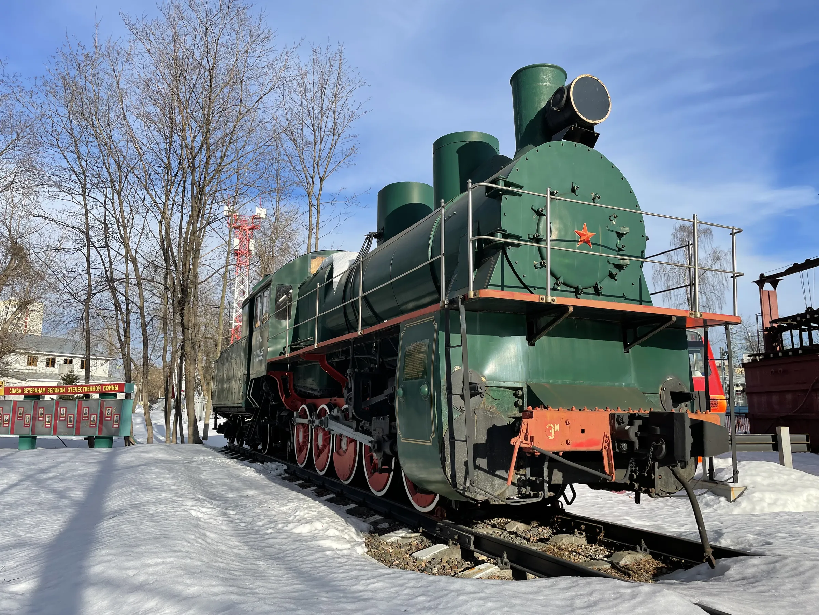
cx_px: 410
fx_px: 615
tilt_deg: +13.3
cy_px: 308
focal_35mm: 26
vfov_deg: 53.1
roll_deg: -1.3
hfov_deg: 67.3
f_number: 1.6
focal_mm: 4.2
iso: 32
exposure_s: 1/2959
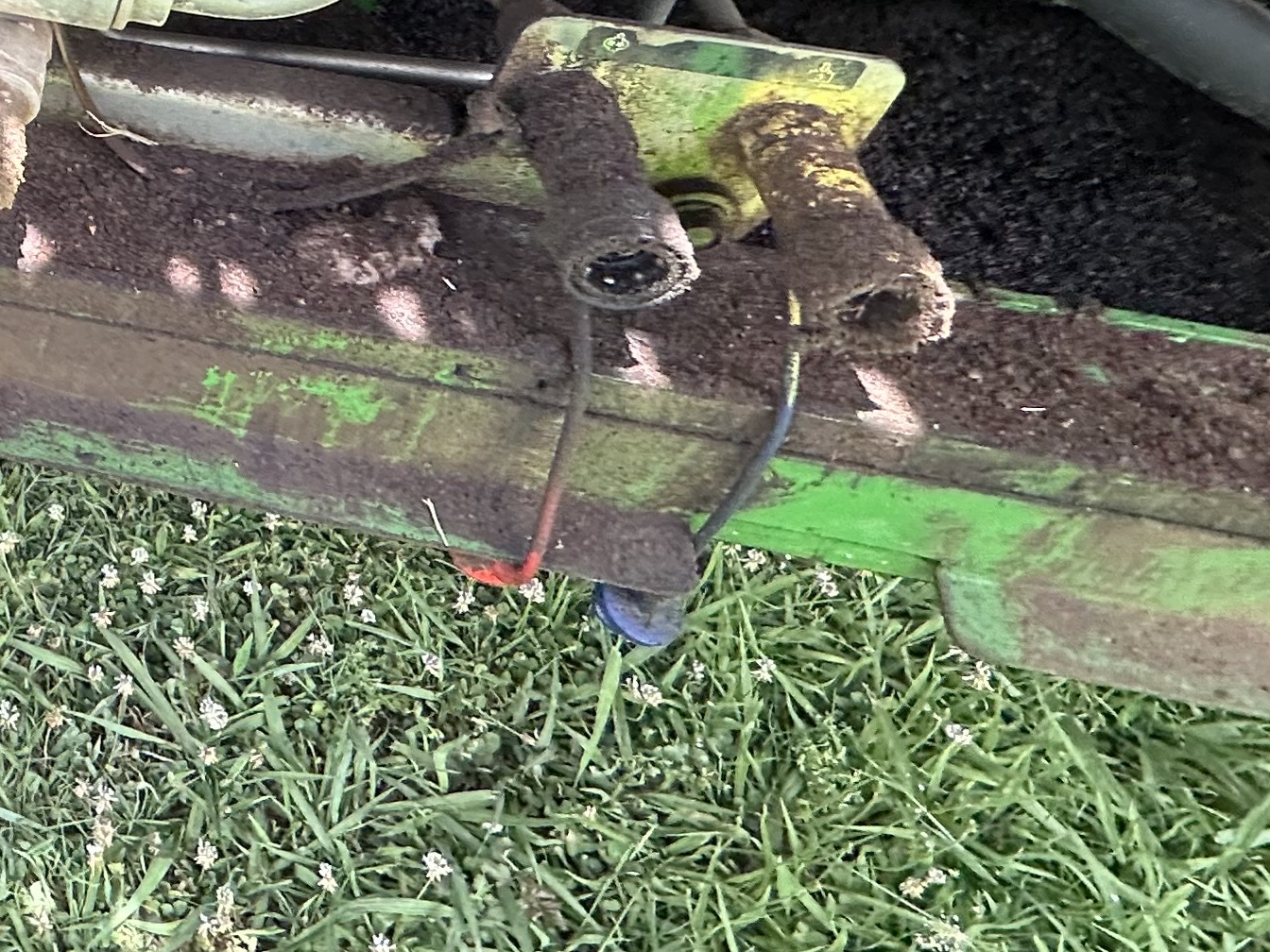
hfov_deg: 32.2
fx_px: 1541
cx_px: -434
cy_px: -74
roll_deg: -0.8
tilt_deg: -38.8
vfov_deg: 30.9
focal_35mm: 42
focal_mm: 2.22
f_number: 2.2
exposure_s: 1/99
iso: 40
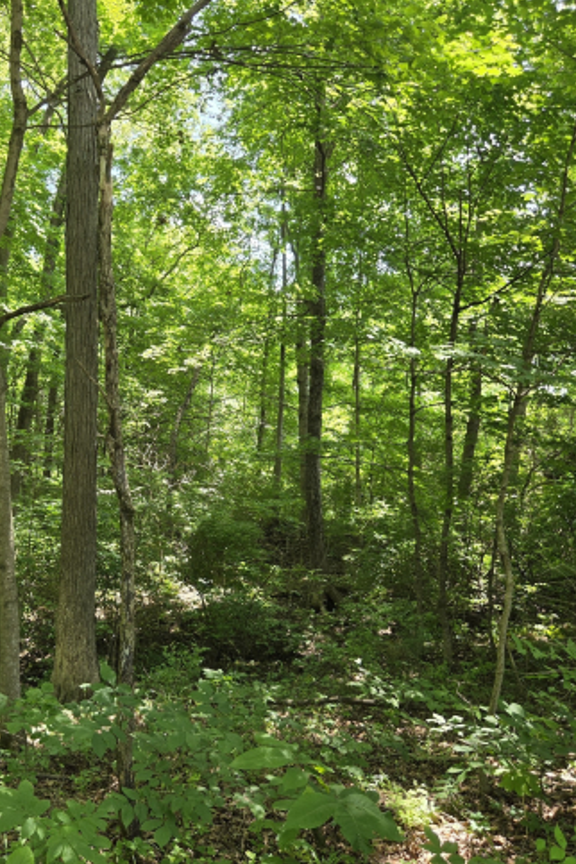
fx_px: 792
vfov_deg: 57.2
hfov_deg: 38.9
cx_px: 146
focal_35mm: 33
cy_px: 442
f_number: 1.8
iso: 64
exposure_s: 1/180
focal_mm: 5.4
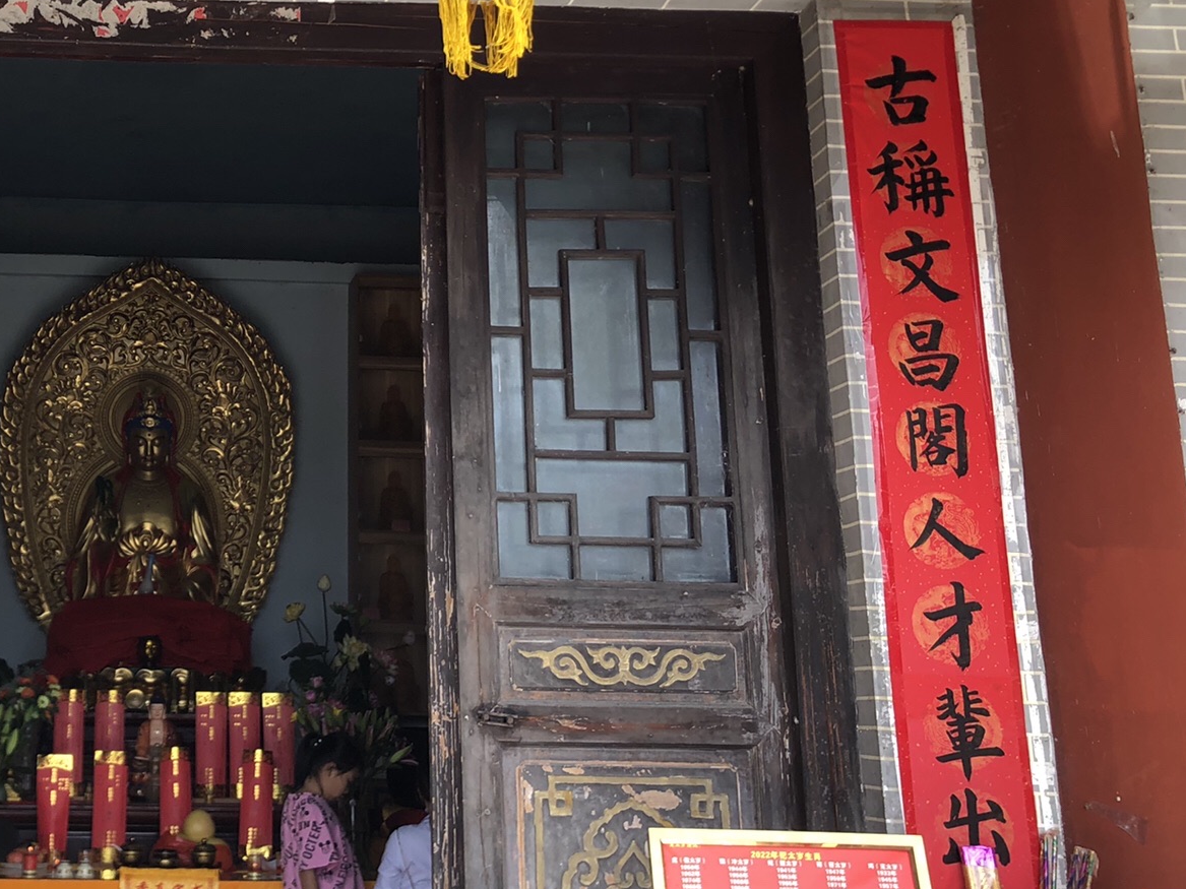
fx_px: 1644
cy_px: 282
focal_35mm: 48
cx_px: 175
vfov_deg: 30.0
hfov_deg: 37.7
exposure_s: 1/381
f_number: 1.8
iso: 20
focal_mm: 3.99
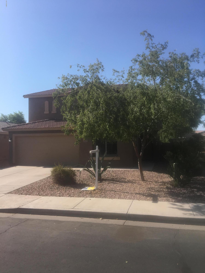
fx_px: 229
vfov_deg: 61.7
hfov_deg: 48.2
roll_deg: +0.2
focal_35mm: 29
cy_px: 136
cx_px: 102
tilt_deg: +4.2
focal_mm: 4.15
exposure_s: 1/1479
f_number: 2.2
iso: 25
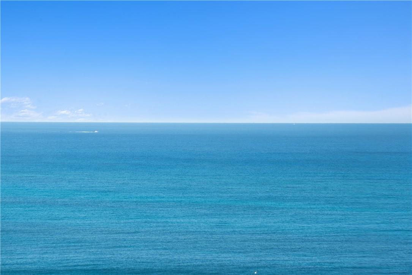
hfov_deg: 19.5
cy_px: 138
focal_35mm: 105
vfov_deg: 13.0
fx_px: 1202
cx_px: 206
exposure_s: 1/500
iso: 250
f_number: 8
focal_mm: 105
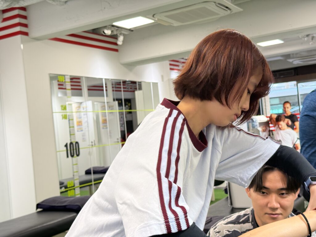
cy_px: 118
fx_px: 438
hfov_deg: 39.7
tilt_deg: +0.9
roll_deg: +5.9
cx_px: 158
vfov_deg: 30.3
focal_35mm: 48
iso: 160
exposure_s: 1/100
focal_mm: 6.76
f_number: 1.78
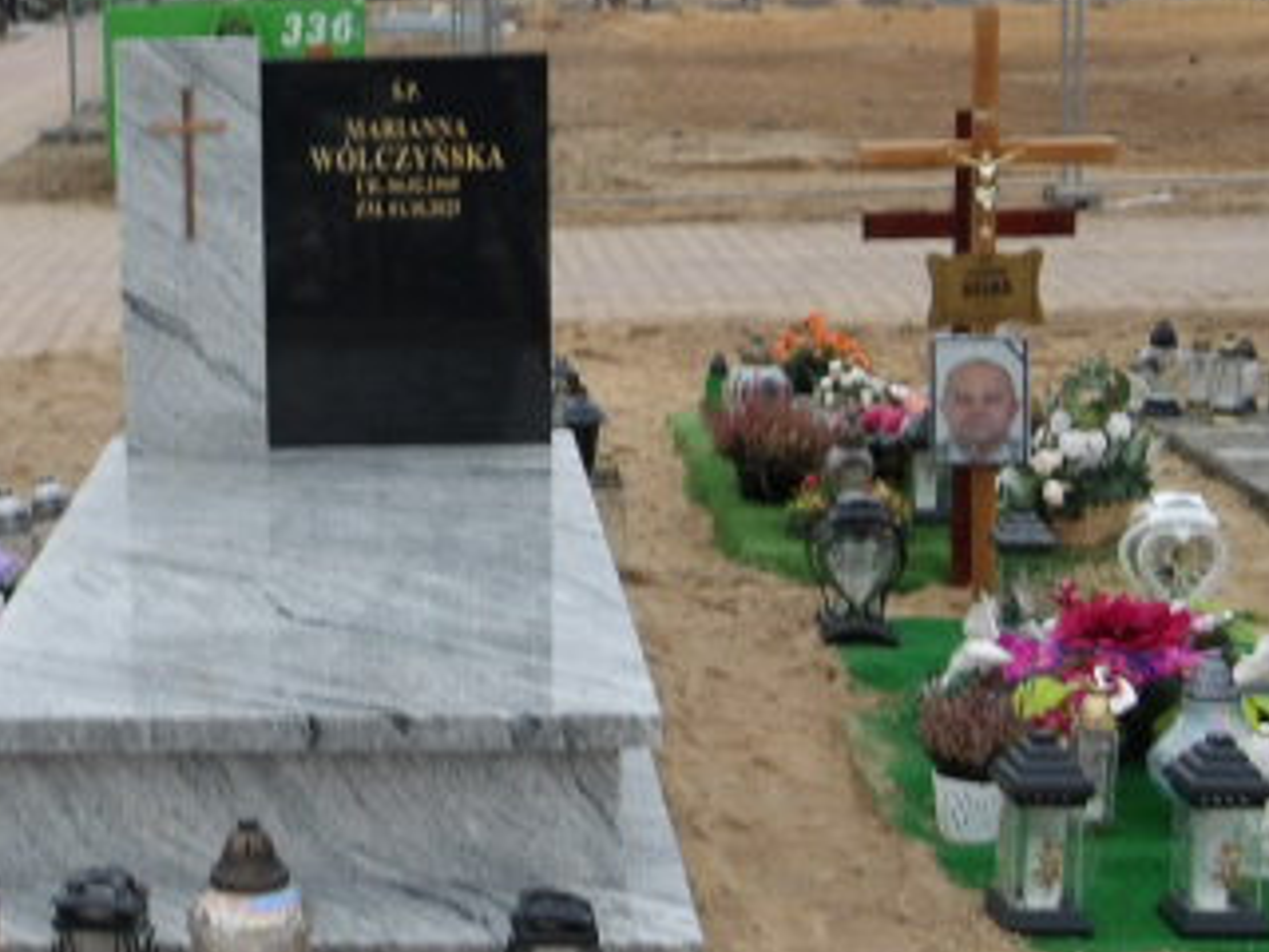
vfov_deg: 21.6
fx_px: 2493
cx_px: 301
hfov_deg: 28.1
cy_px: 413
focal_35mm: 68
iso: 449
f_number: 11.6
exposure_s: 1/60
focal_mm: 6.1
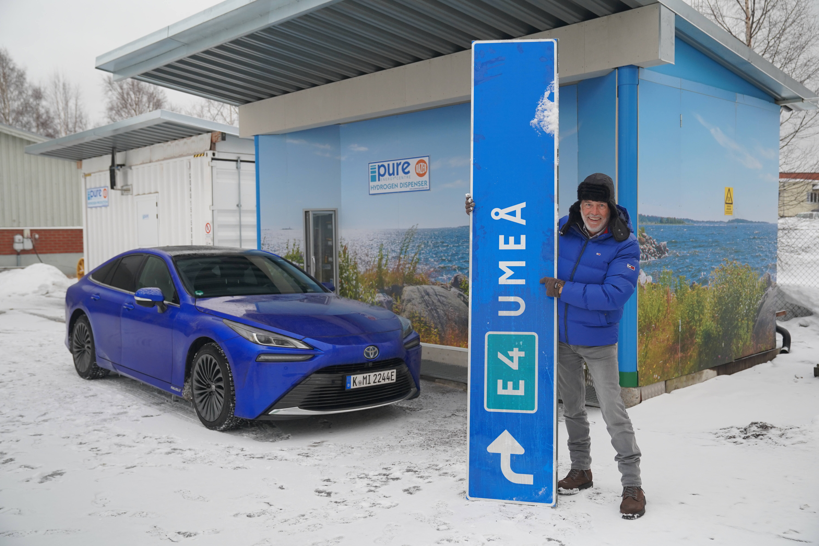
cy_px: 273
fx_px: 751
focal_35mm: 33
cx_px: 410
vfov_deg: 40.0
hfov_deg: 57.2
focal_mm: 33
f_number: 4
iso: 800
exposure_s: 1/160
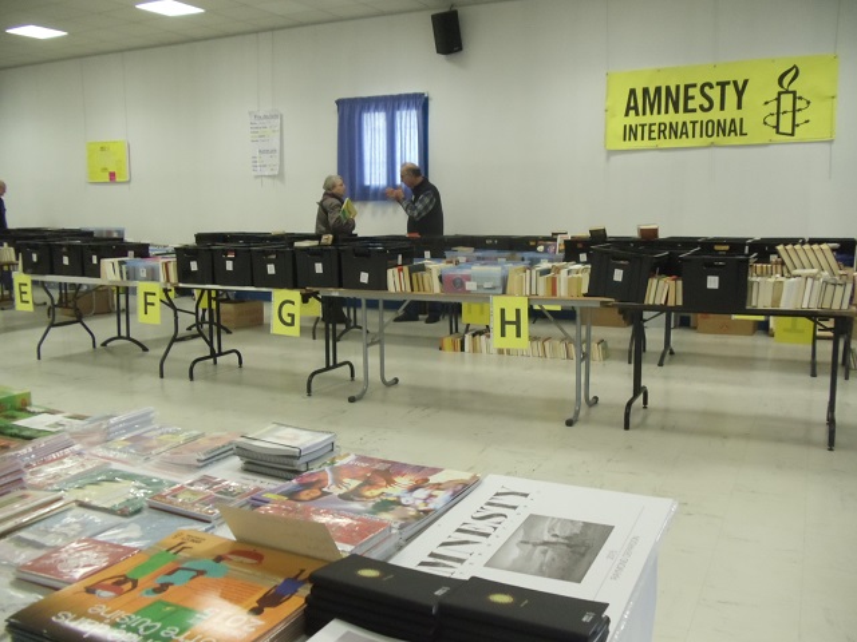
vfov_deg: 32.9
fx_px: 1089
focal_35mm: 44
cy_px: 321
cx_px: 428
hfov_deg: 42.9
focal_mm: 6
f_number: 3.5
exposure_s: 1/50
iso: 400
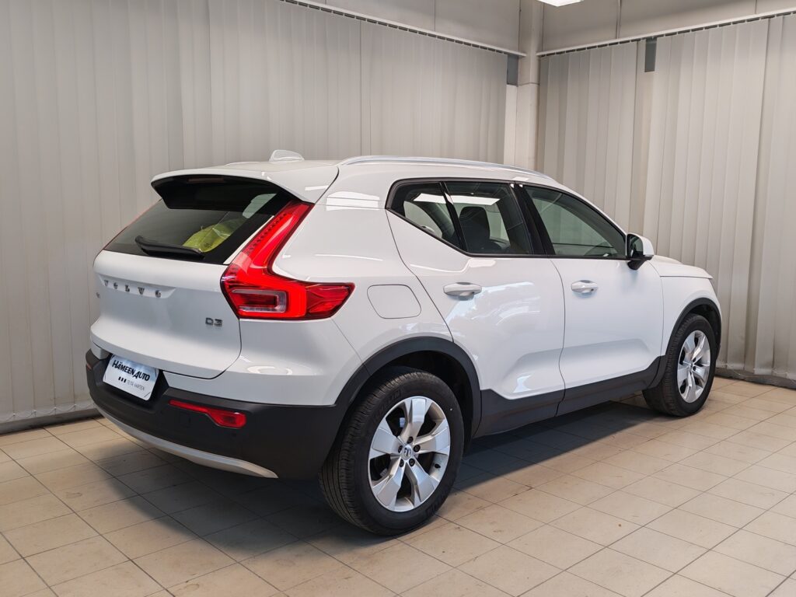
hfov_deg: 56.8
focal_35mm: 32
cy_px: 298
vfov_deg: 44.2
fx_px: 736
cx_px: 398
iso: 80
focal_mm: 5.4
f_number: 1.6
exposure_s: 1/100
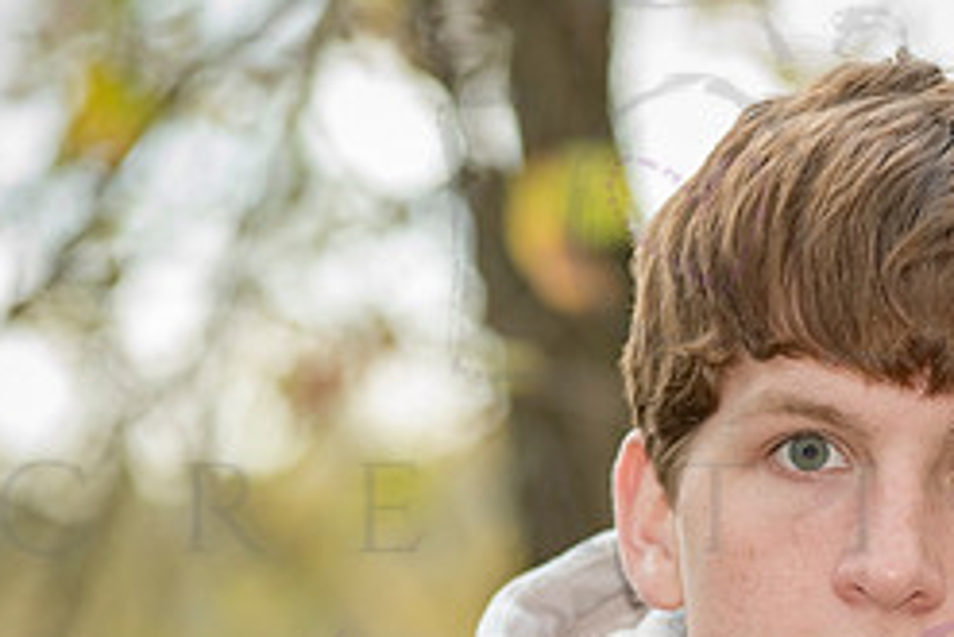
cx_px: 707
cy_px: 697
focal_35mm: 317
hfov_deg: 6.5
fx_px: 8405
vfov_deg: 4.3
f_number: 4.5
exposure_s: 1/640
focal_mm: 135
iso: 800
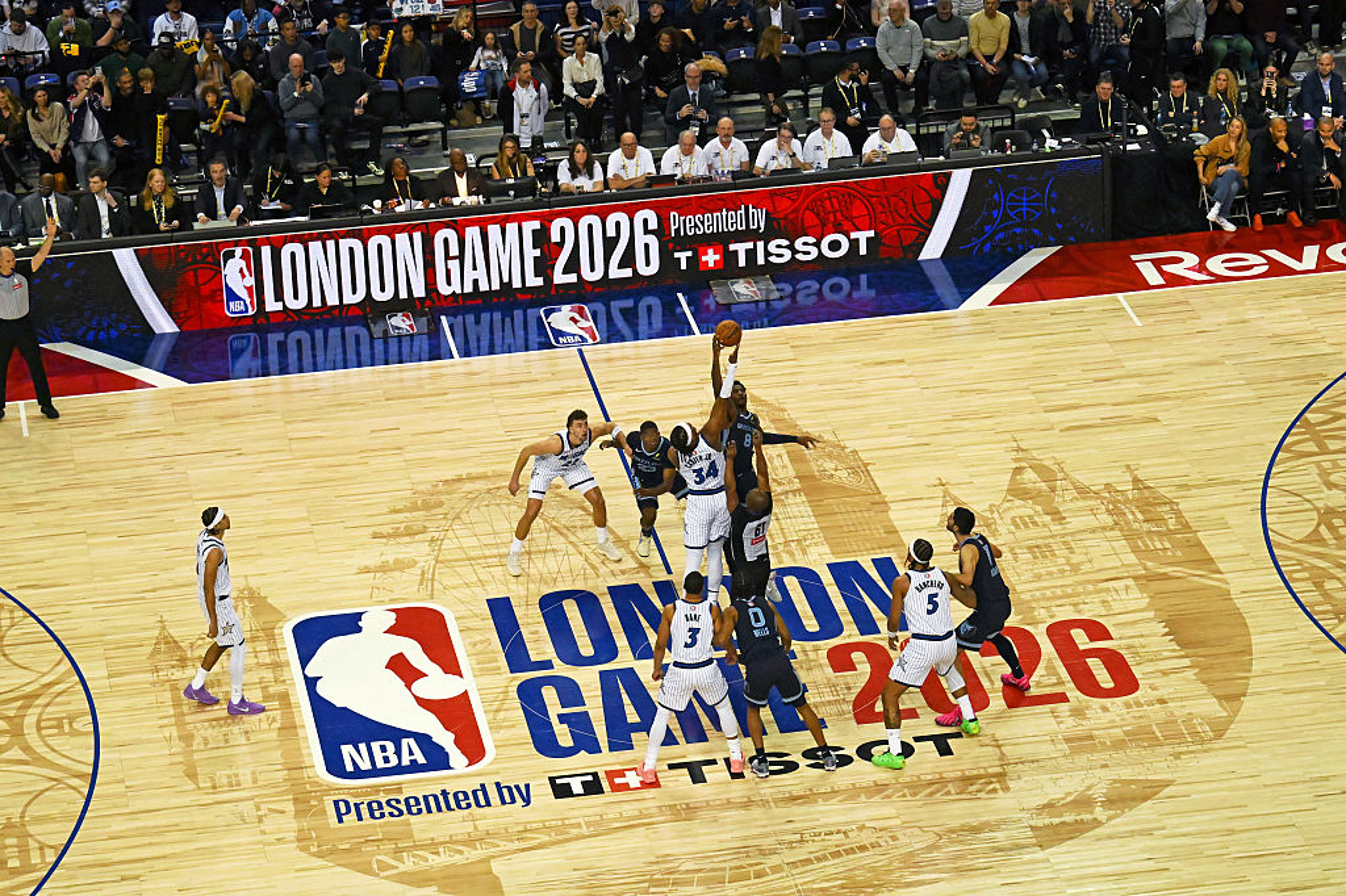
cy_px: 448
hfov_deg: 15.1
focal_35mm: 136
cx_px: 673
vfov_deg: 10.1
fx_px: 5083
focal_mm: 91
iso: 5000
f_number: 2.8
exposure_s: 1/2500
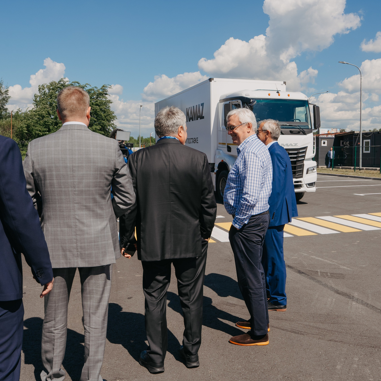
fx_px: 448
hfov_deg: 45.8
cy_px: 192
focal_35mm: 36
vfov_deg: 46.0
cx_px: 226
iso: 160
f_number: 14
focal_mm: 28
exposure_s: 1/200
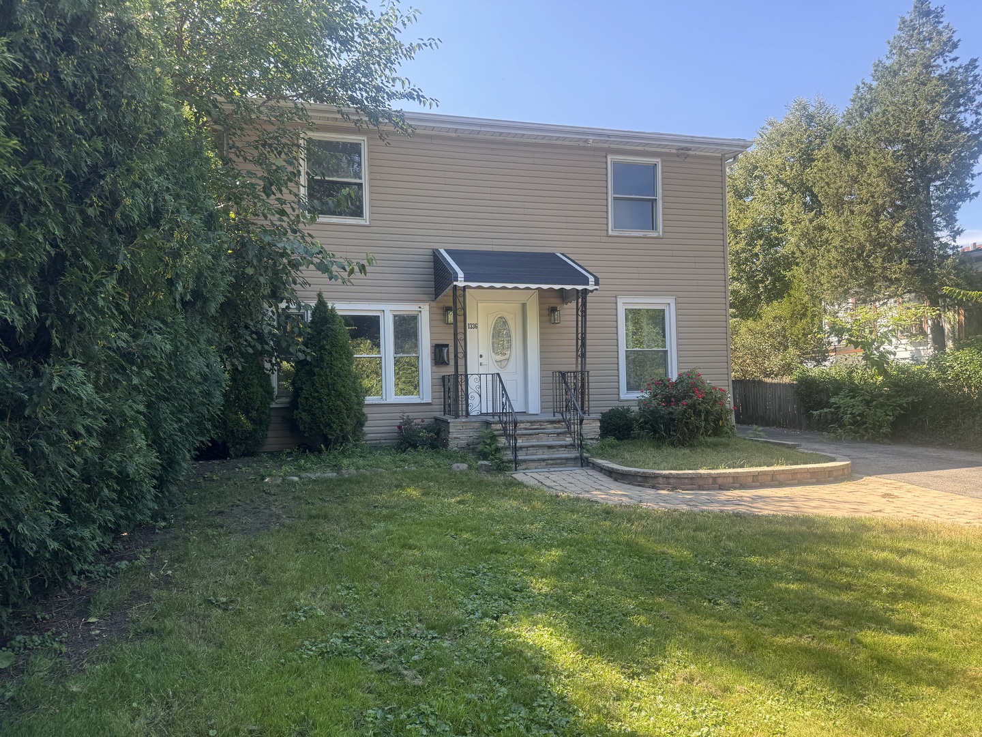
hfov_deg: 71.6
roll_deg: +1.2
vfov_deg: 56.8
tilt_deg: +1.0
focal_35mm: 24
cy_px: 368
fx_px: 681
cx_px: 491
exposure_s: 1/593
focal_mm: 6.76
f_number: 1.78
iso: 80
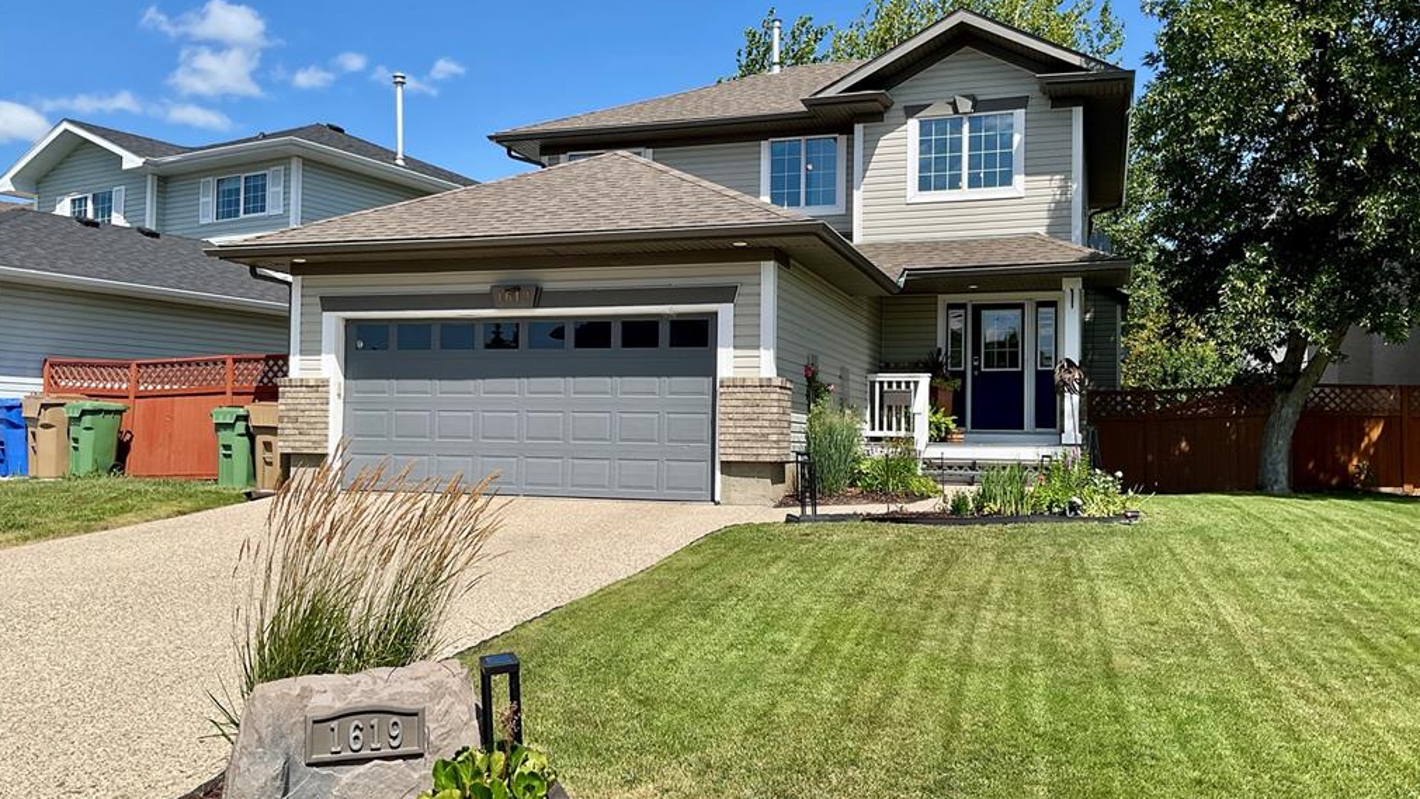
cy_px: 407
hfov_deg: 61.0
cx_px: 712
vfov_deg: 36.7
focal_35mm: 32
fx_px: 1205
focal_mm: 3
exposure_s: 1/2058
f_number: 1.8
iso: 16
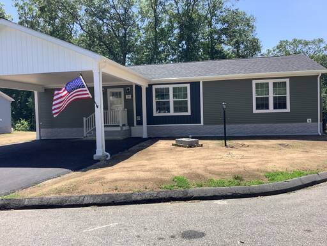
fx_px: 293
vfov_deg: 45.4
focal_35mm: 31
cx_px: 164
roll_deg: +0.0
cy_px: 123
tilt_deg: -2.6
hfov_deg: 58.4
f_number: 2.4
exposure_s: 1/799
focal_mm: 3.3
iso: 25
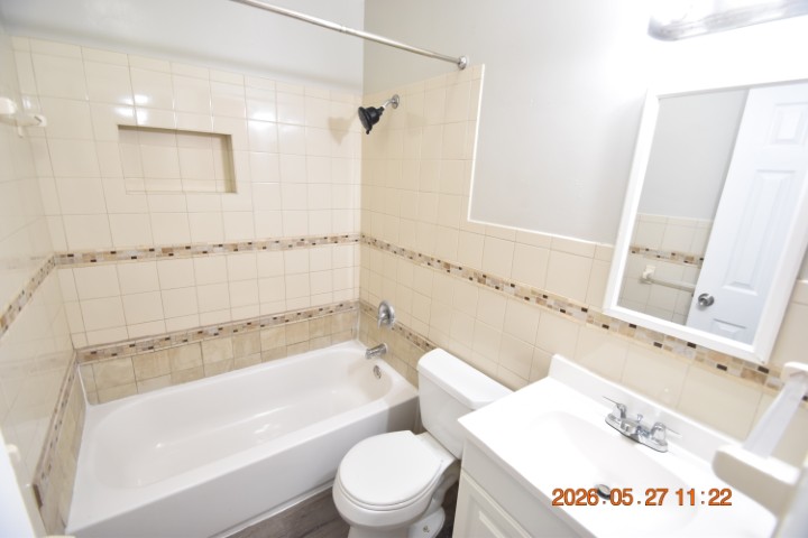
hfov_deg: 100.4
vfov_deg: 77.3
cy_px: 269
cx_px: 404
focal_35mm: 15
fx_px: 337
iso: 800
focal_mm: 10
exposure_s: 1/60
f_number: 3.5
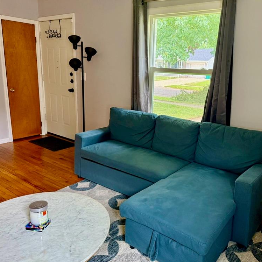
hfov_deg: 55.3
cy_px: 132
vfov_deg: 55.6
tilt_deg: -14.5
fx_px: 248
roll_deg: -2.9
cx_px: 154
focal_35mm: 29
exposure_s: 1/60
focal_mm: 6.76
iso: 320
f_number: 1.78
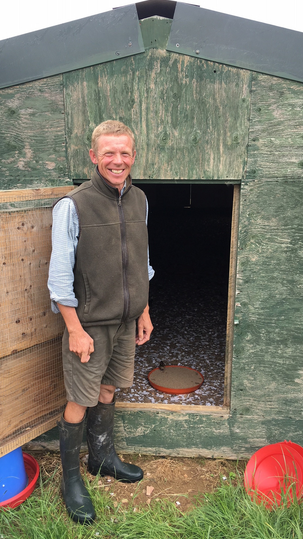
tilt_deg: -12.8
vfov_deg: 61.0
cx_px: 145
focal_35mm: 32
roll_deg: -2.8
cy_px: 267
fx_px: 457
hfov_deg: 36.7
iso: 25
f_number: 2.2
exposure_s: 1/199
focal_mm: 4.15
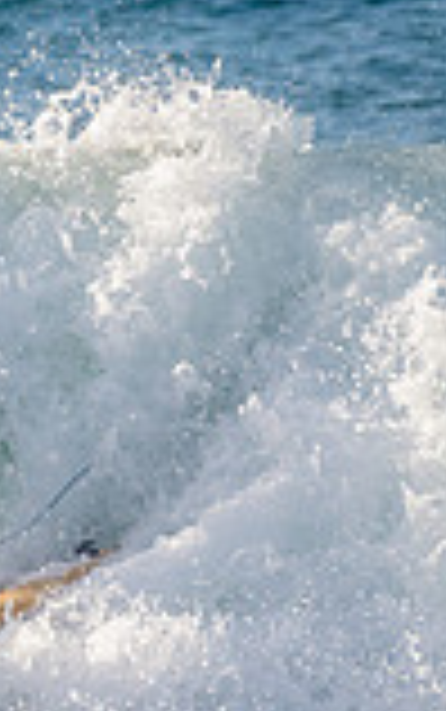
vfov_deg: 0.9
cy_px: 462
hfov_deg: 0.6
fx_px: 44610
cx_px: -426
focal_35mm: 2298
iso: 220
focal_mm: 500
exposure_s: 1/1250
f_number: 5.6
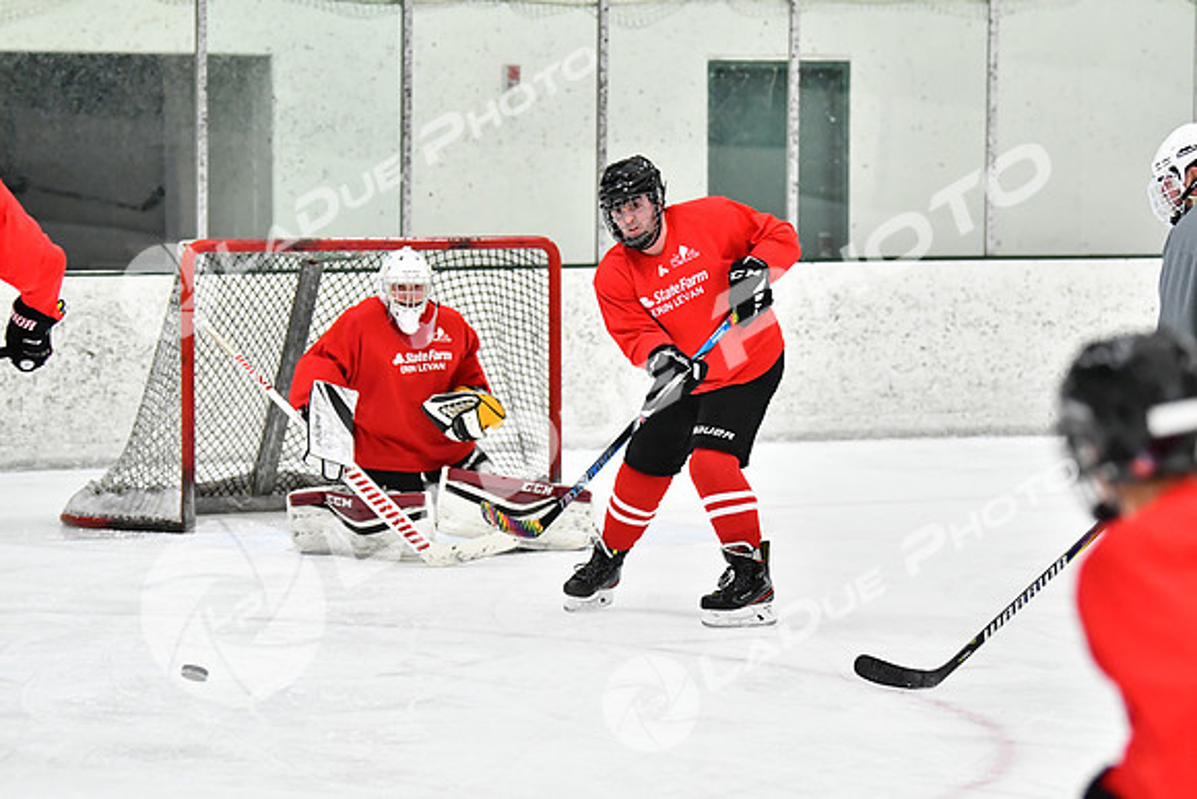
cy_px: 400
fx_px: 5986
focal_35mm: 180
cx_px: 598
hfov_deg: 11.4
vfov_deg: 7.6
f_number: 2.8
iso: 5000
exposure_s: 1/1250
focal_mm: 120
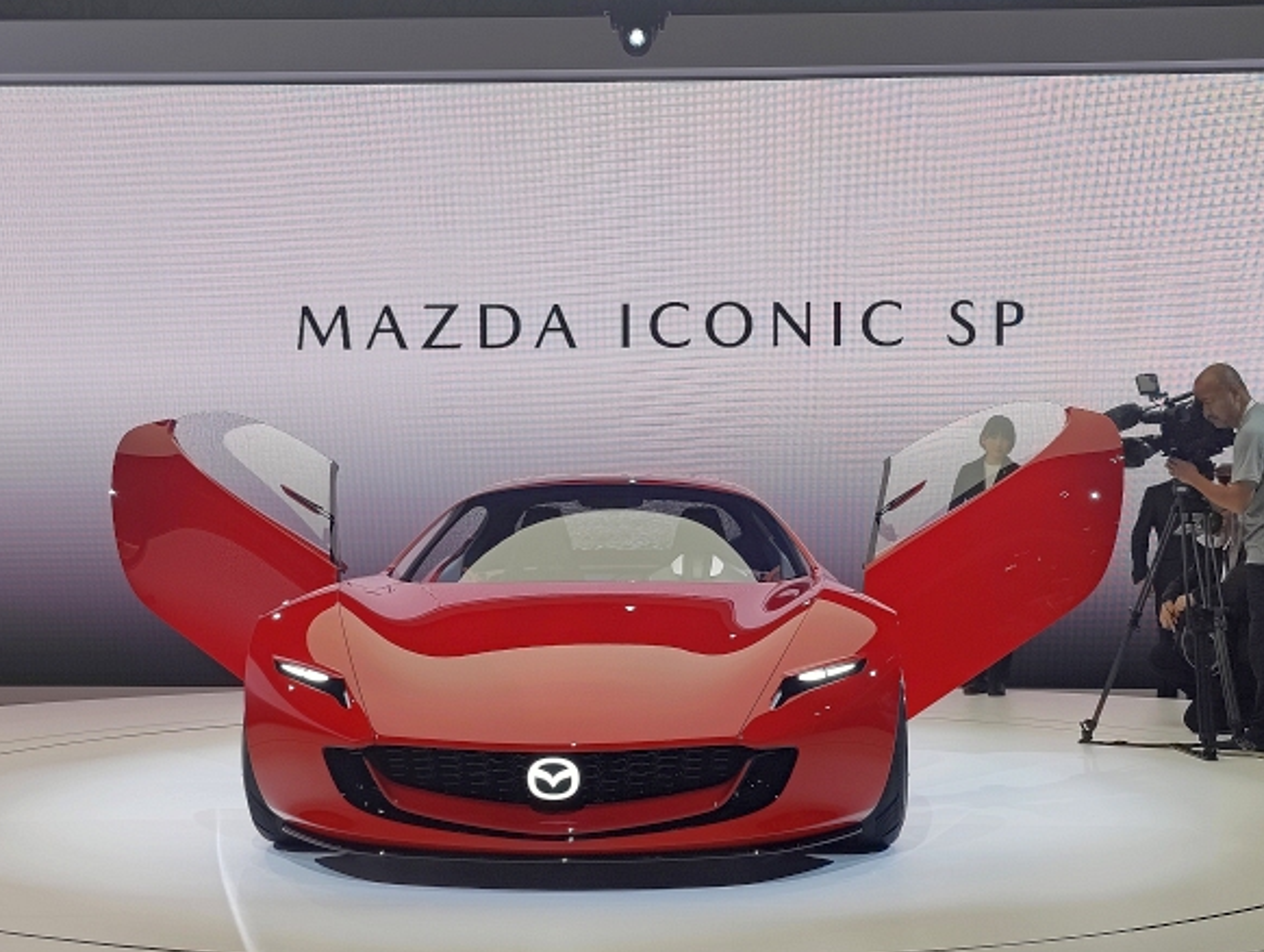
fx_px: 1609
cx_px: 673
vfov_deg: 32.7
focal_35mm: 44
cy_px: 609
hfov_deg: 42.9
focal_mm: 6.06
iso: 50
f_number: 1.8
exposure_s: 1/301
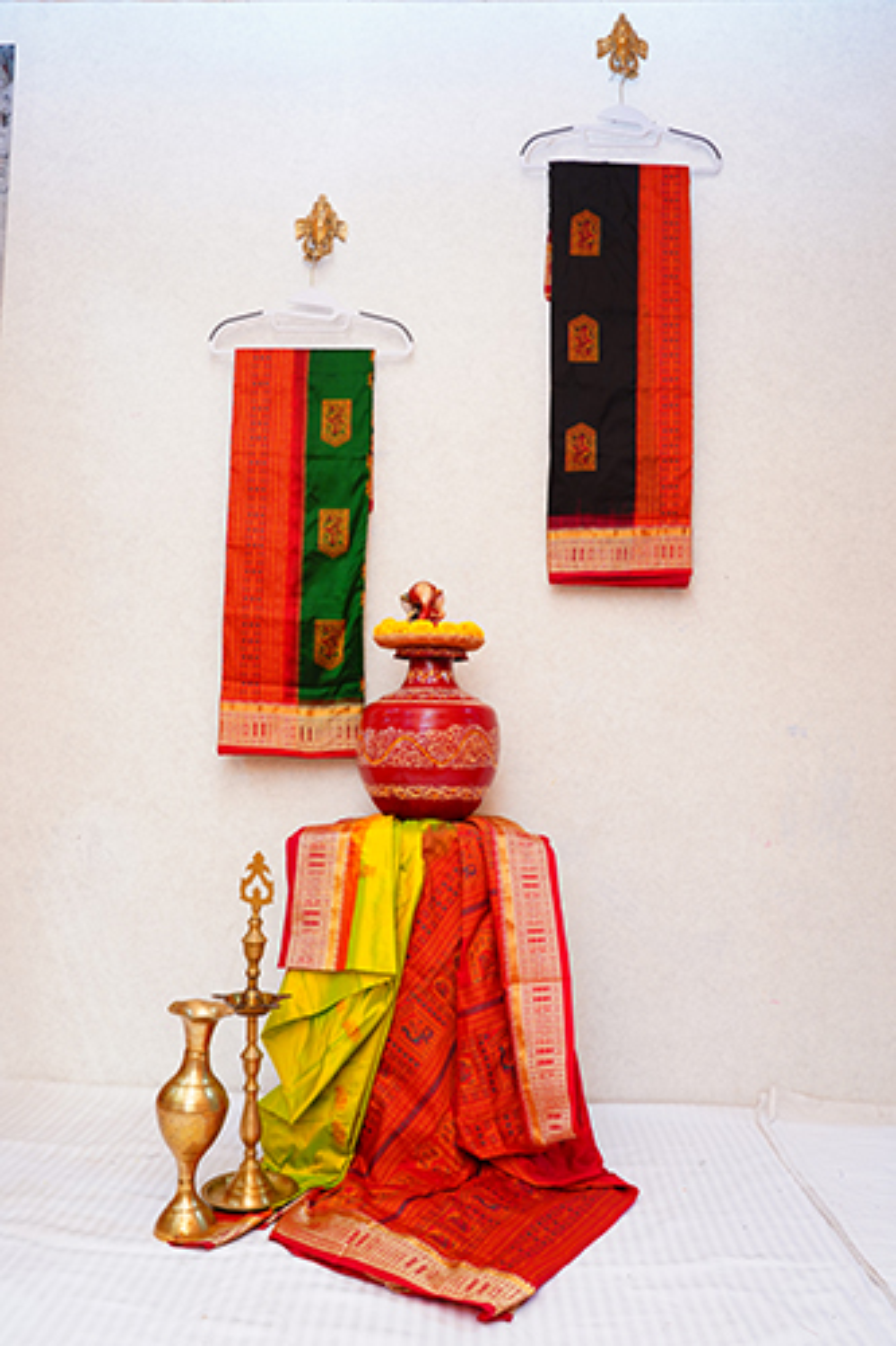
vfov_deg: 61.9
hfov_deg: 43.6
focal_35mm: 30
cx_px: 448
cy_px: 673
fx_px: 1121
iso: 800
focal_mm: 30
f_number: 4
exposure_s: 1/100
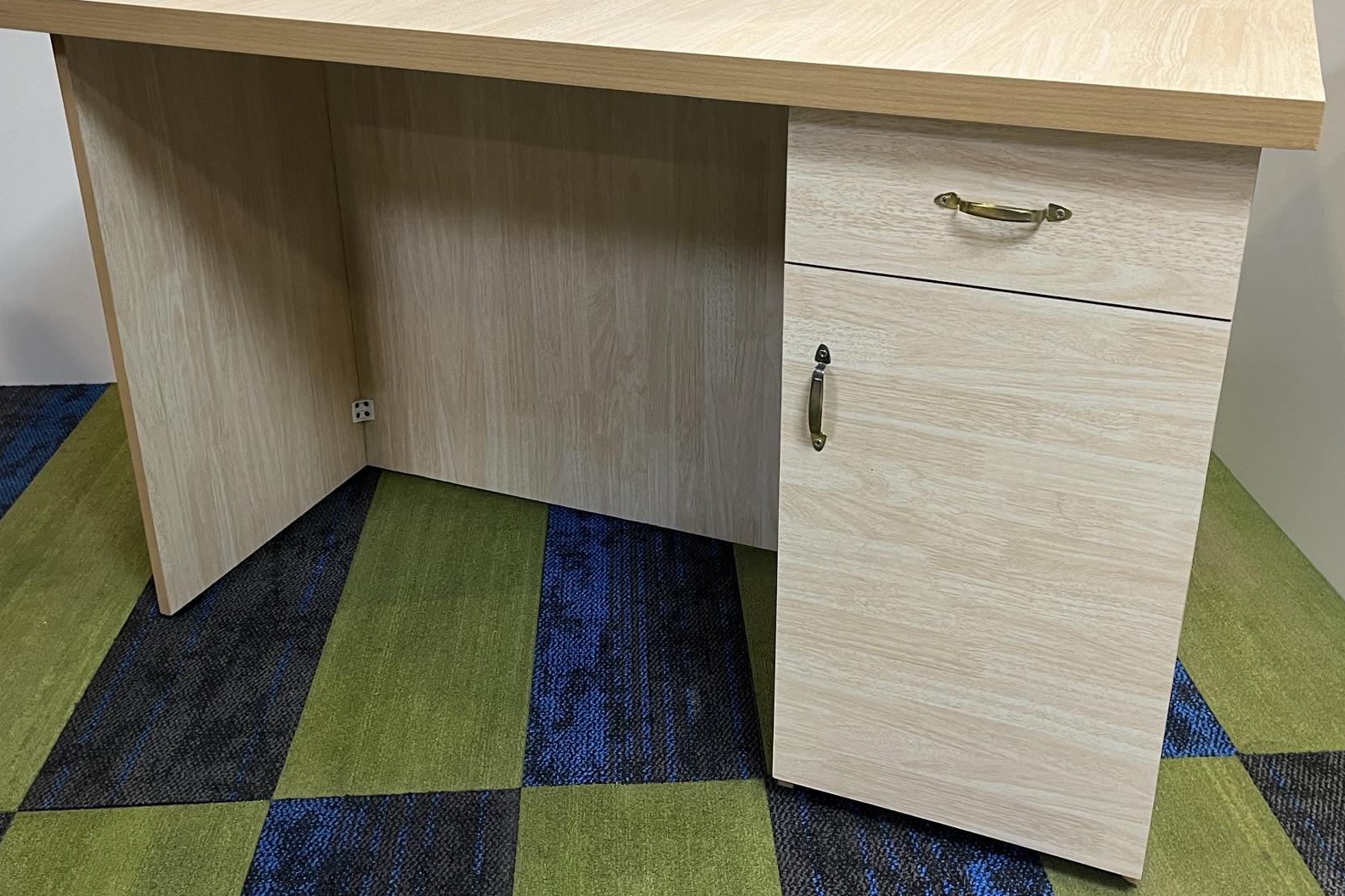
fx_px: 1308
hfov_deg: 54.4
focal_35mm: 35
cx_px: 703
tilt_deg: -24.0
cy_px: 308
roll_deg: +1.7
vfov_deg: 37.5
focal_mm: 5.1
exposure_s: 1/50
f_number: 1.6
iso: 160
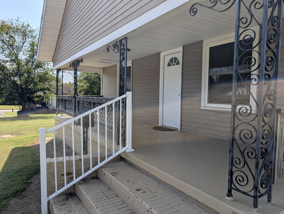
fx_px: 197
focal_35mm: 24
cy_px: 107
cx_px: 142
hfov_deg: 71.5
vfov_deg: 56.9
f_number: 1.68
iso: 16
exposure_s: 1/6098
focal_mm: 6.9
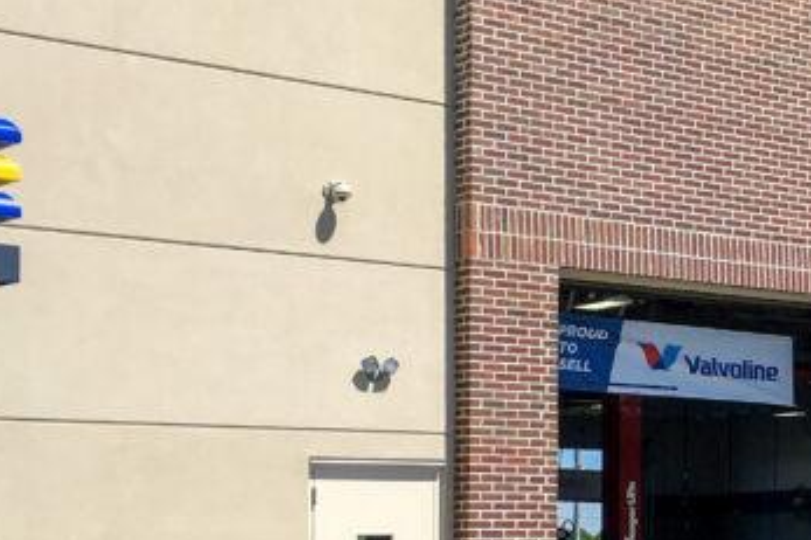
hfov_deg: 21.2
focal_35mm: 89
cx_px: 996
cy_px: 442
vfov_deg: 15.2
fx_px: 2004
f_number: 2.2
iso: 25
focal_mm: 4.15
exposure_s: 1/2000
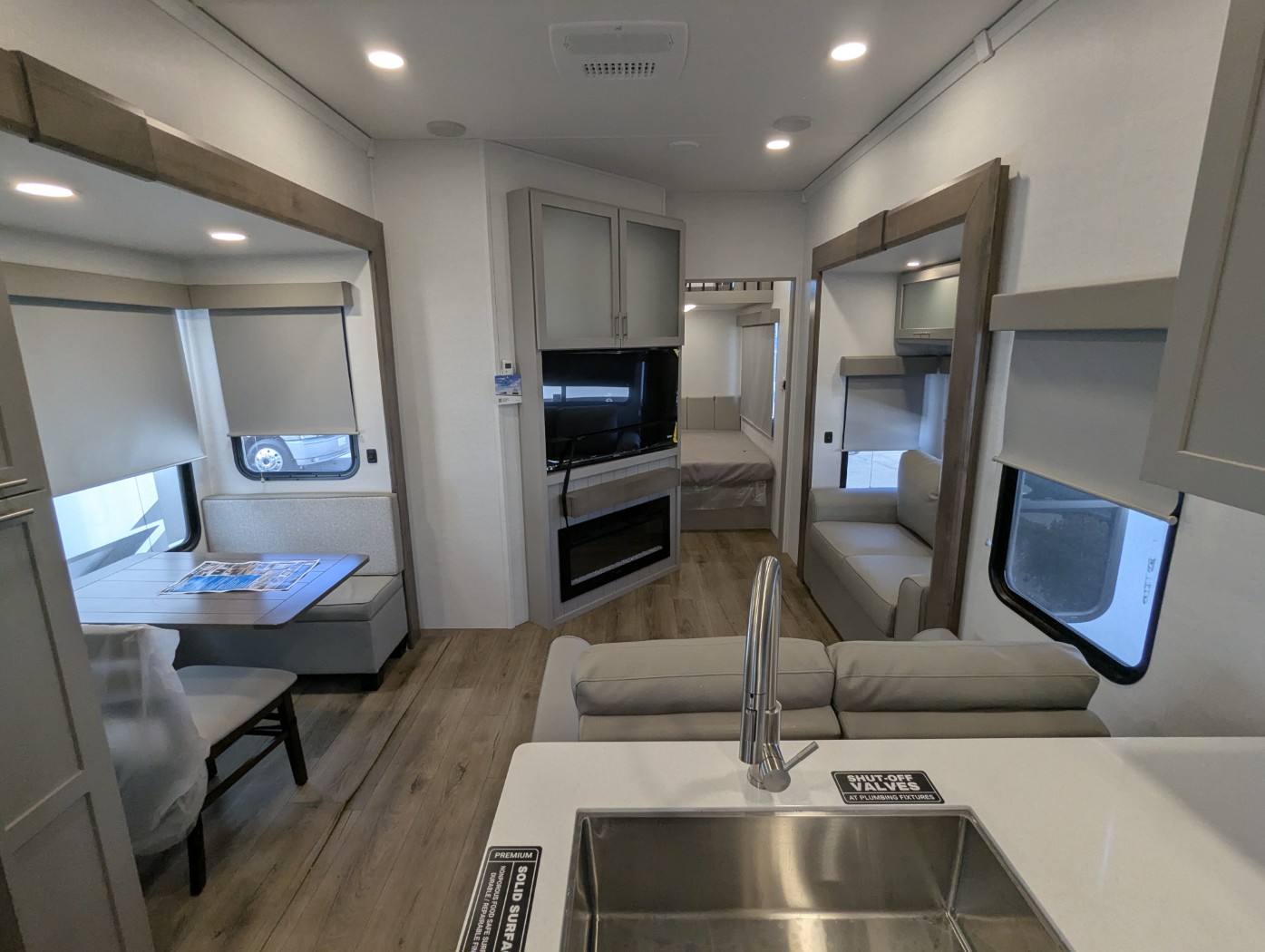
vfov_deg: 78.2
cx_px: 632
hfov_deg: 94.4
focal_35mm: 16
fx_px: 585
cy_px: 476
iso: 142
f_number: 2.2
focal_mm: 2.35
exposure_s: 1/138
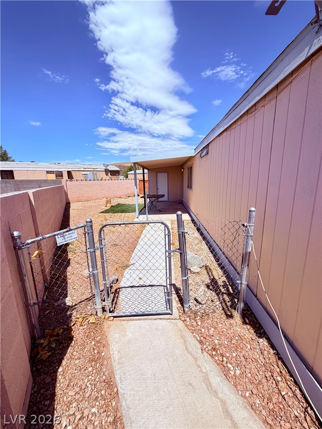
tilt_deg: -8.4
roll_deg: +2.3
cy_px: 214
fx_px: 174
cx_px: 161
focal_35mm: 14
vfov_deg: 102.1
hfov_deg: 85.7
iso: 32
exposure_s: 1/770
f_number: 2.2
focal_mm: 2.22
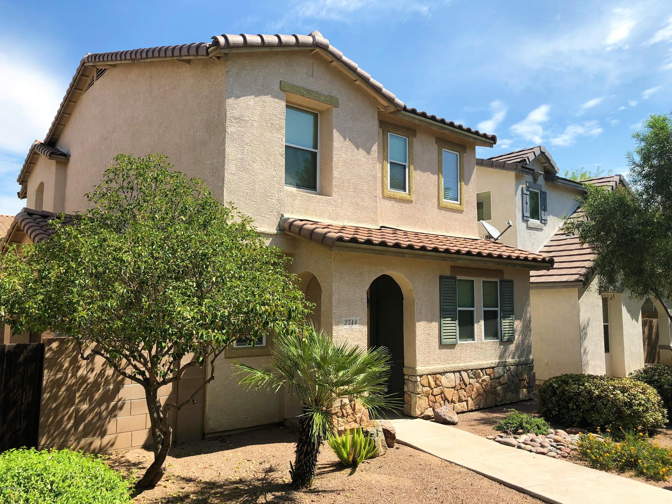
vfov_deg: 49.7
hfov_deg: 63.4
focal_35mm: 28
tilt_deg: +7.6
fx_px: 544
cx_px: 336
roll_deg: -0.3
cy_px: 252
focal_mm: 4
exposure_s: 1/1869
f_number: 1.8
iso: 20
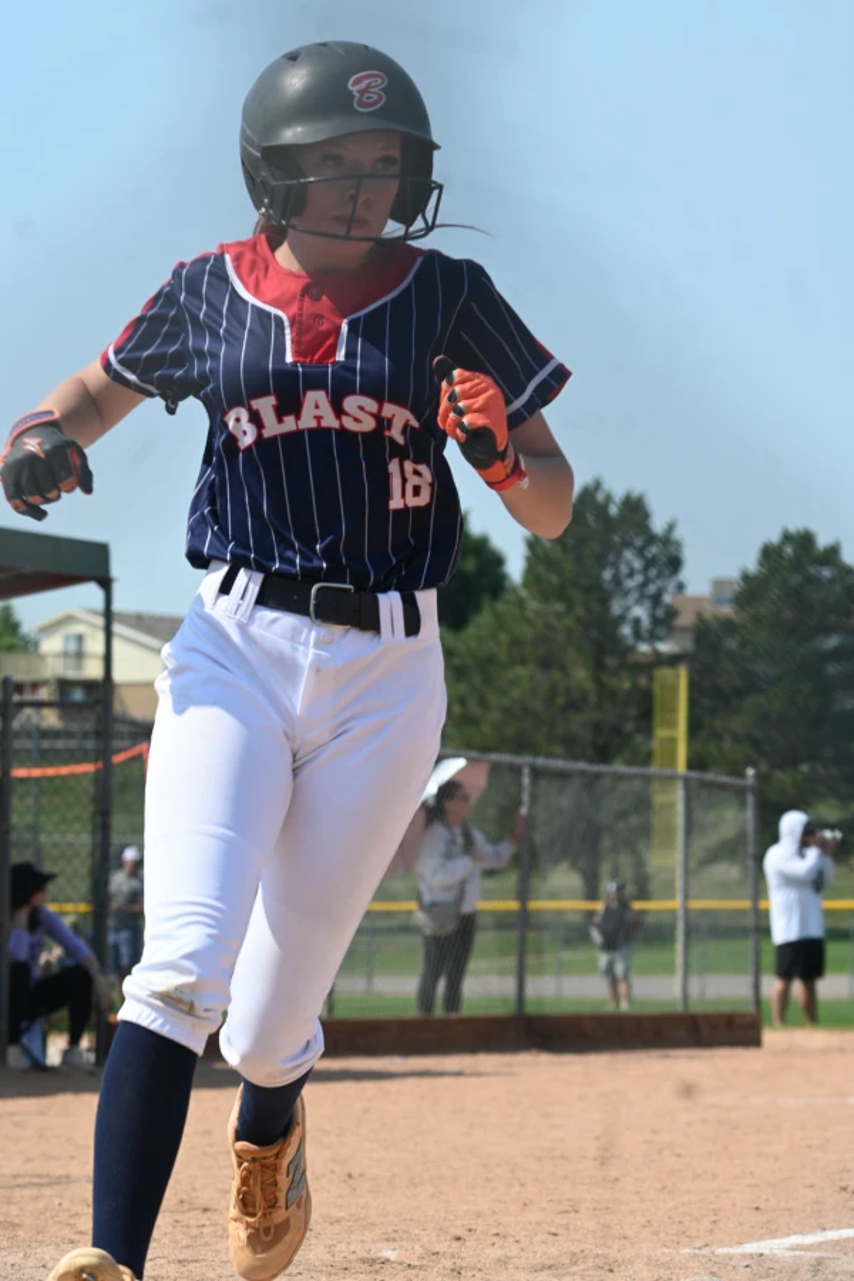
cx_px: 427
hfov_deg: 9.1
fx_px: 5337
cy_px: 640
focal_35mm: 150
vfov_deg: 13.7
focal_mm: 100
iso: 100
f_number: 7.1
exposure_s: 1/400
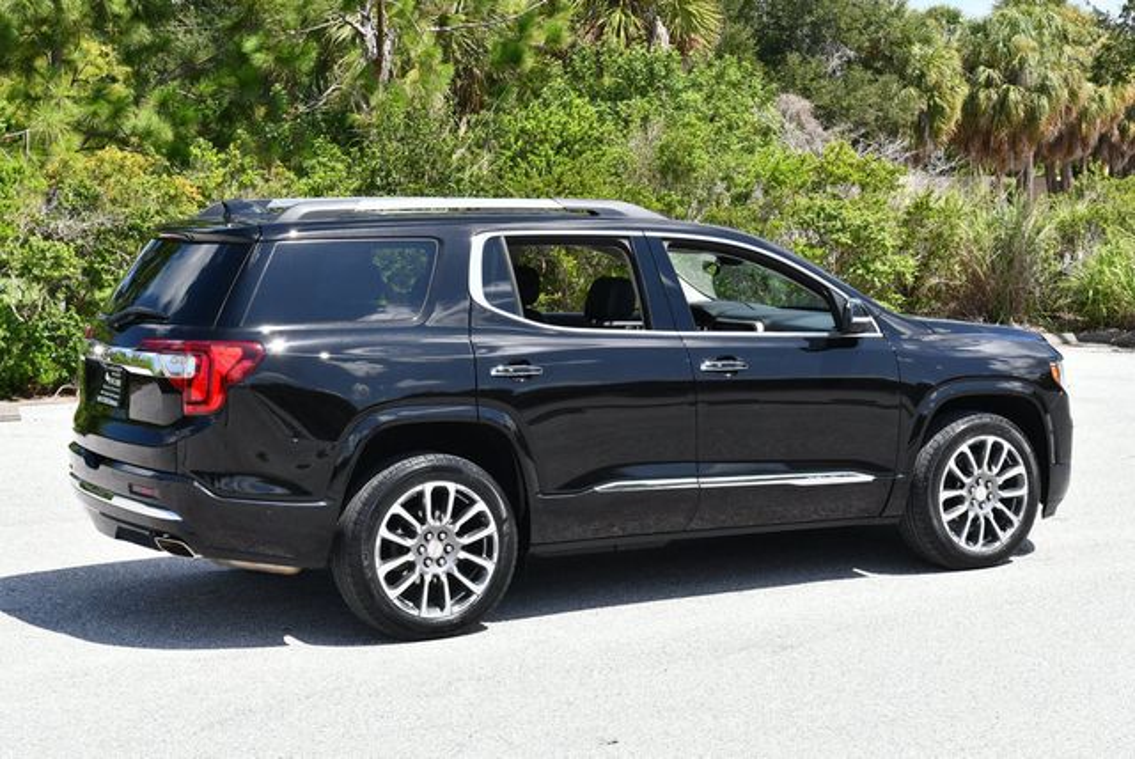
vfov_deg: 21.3
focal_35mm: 64
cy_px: 380
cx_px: 568
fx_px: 2020
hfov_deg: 31.4
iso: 180
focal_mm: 32
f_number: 8
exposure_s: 1/250
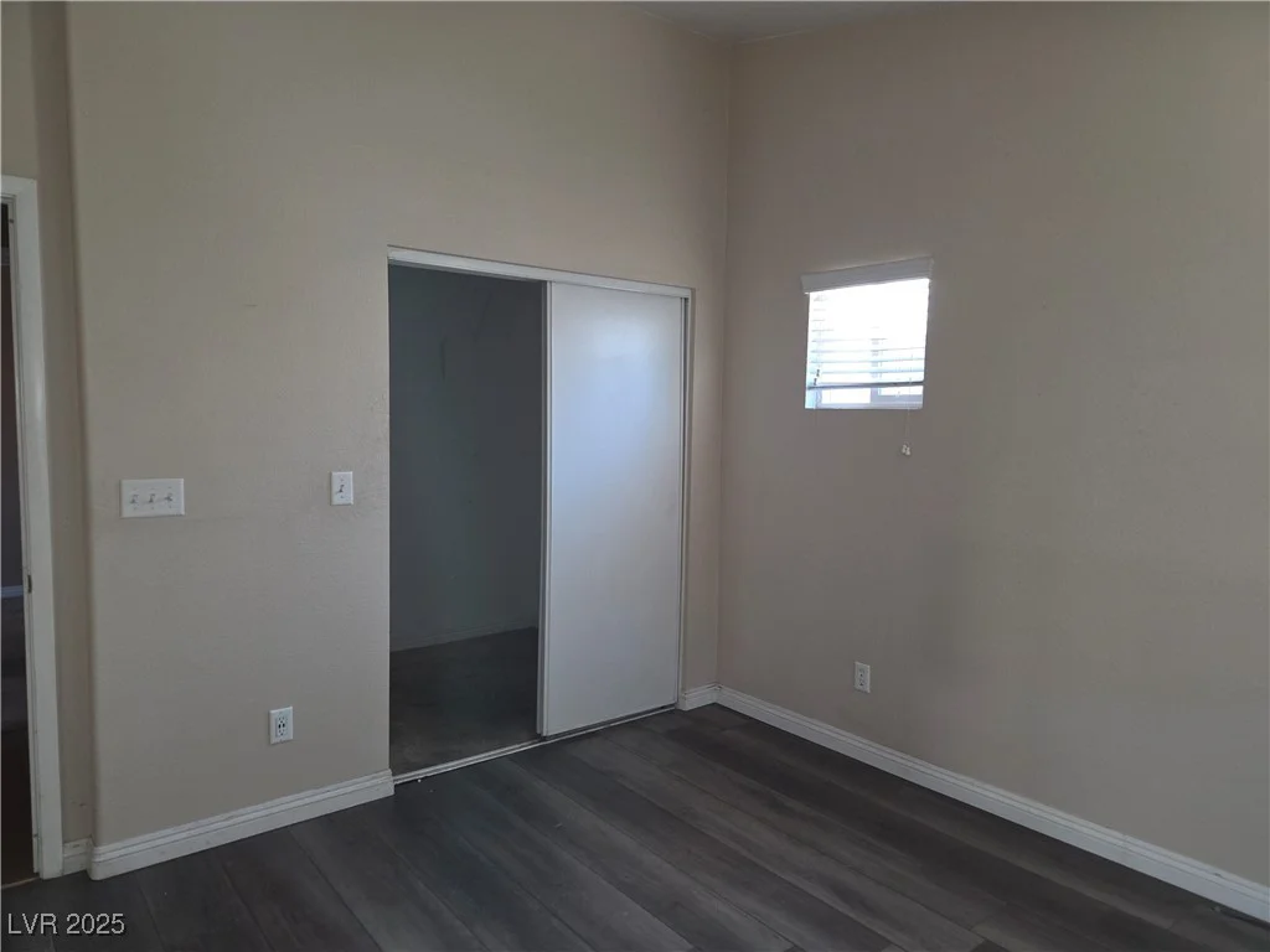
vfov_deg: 58.9
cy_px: 476
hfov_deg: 73.9
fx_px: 844
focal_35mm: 23
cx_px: 635
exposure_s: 1/60
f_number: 1.8
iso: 125
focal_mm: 5.4
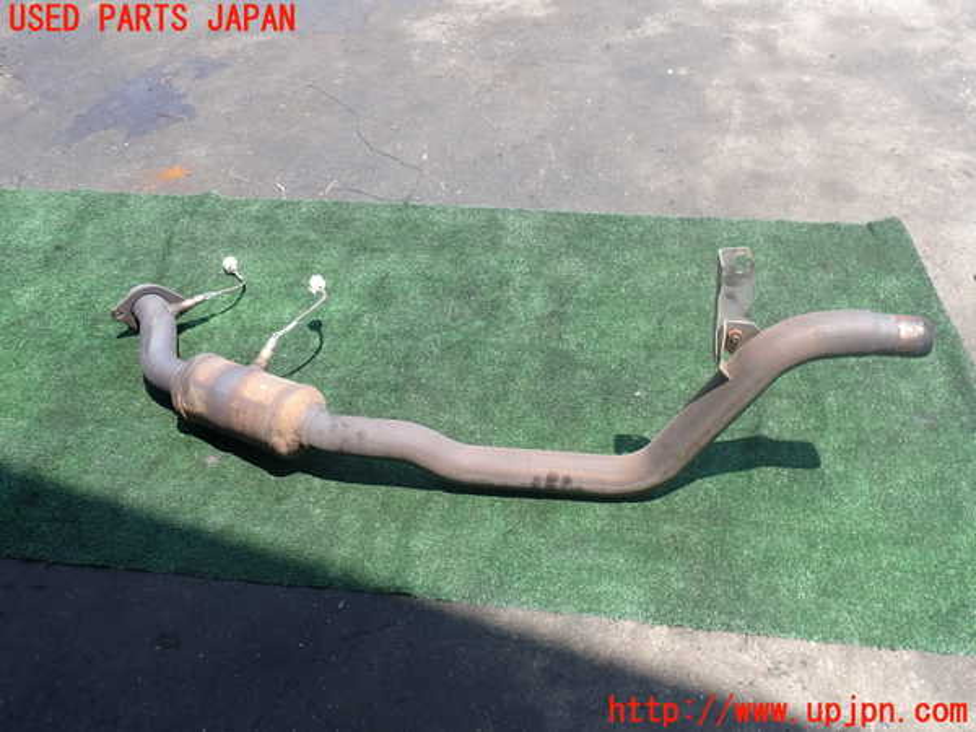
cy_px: 366
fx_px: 846
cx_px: 488
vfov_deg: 46.8
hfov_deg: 60.0
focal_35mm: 30
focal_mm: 5.4
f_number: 3.2
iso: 100
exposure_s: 1/500
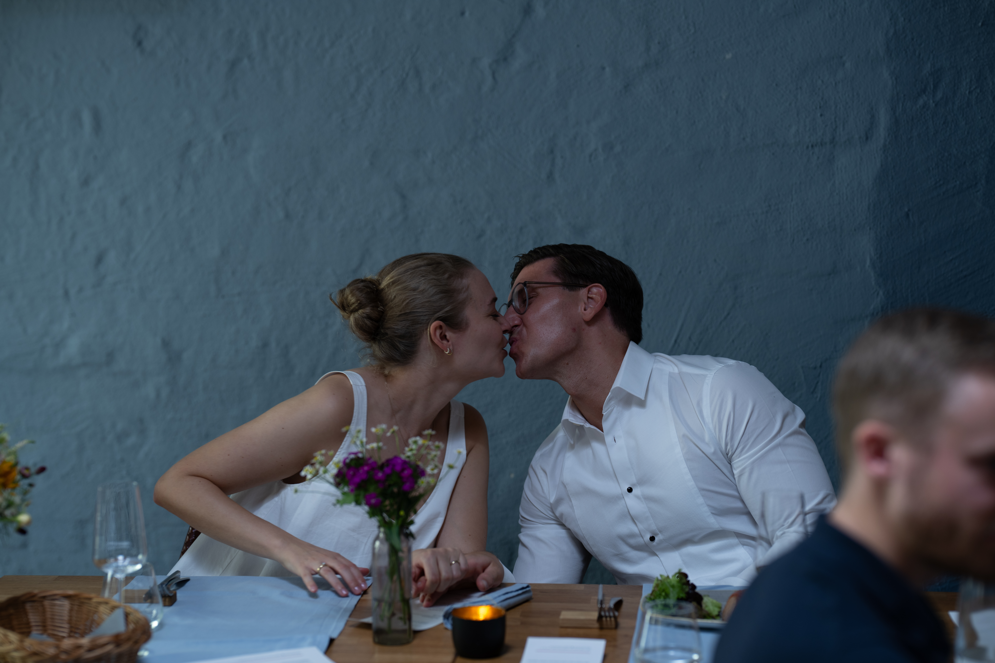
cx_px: 498
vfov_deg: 16.1
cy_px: 332
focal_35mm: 85
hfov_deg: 23.9
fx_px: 2349
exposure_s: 1/80
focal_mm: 85
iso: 160
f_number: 2.2
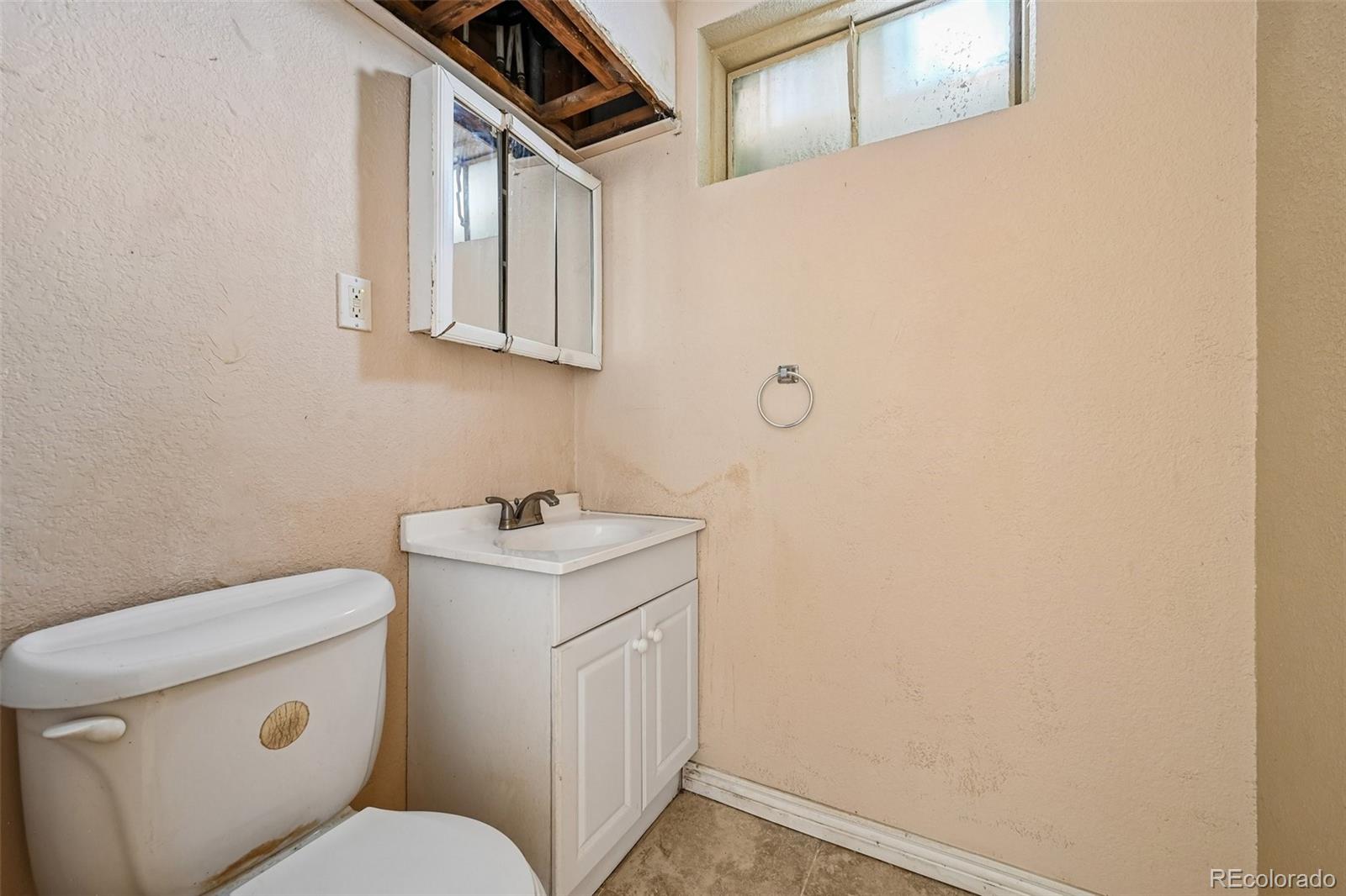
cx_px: 673
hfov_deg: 104.3
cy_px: 448
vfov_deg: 81.2
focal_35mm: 14
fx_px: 523
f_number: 10
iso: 400
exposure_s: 5
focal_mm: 14
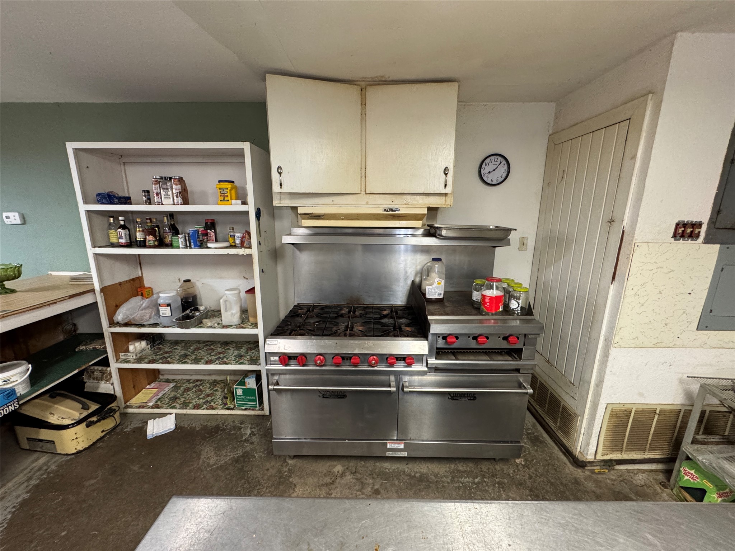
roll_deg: -0.6
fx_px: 297
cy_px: 276
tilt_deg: -12.9
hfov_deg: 102.1
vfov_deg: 85.7
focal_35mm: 14
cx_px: 368
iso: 500
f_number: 2.2
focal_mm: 2.22
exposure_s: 1/60
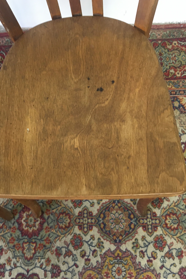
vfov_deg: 60.3
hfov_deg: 42.2
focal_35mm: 31
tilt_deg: -74.6
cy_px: 138
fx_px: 240
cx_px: 81
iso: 200
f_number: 2.2
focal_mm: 4.15
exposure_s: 1/17
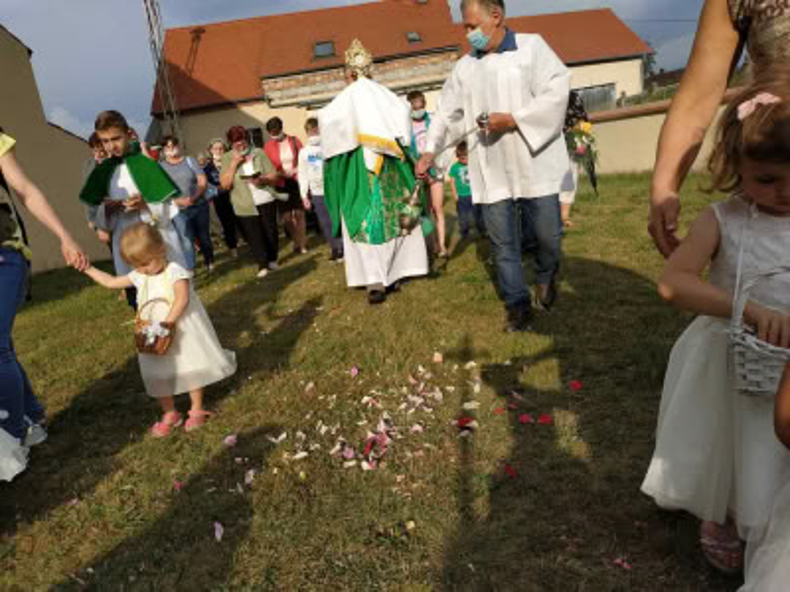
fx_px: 548
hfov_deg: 71.6
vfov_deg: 56.8
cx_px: 395
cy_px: 296
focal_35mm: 24
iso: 125
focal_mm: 3.94
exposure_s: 1/1928
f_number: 1.9
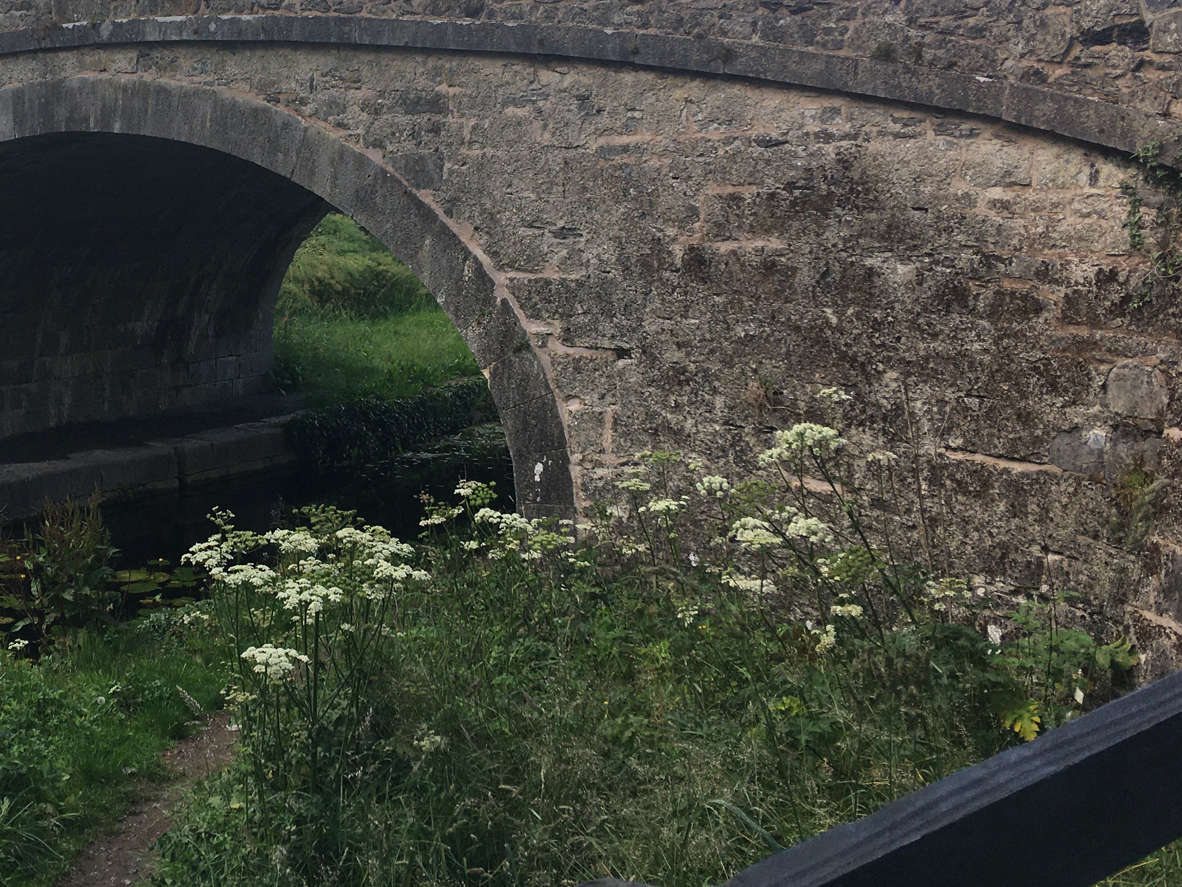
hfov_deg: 39.1
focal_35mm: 47
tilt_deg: -4.9
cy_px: 283
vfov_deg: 30.6
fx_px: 1605
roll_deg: +1.7
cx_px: 260
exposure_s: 1/463
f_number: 2.2
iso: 25
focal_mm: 4.15
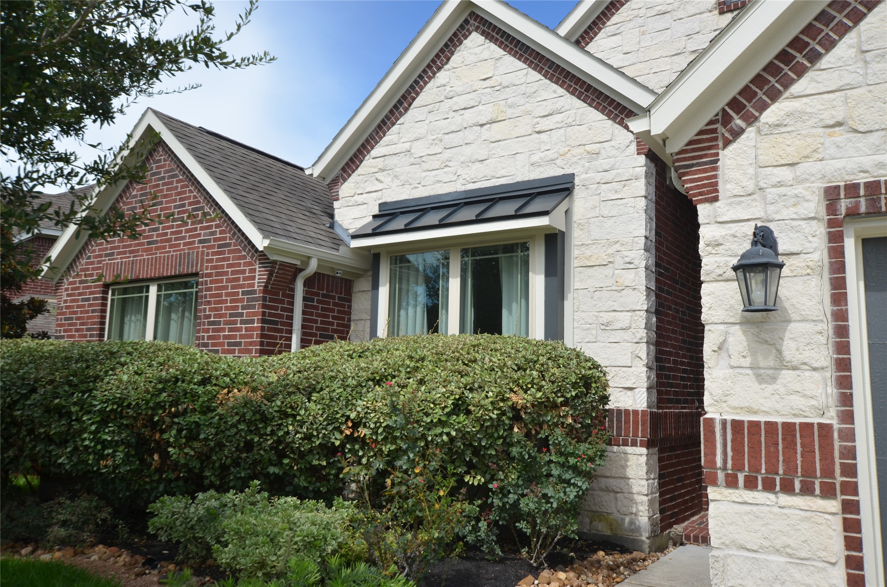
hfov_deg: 62.0
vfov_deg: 43.4
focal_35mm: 30
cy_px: 294
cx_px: 444
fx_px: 738
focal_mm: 20
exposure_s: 1/250
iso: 160
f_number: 8
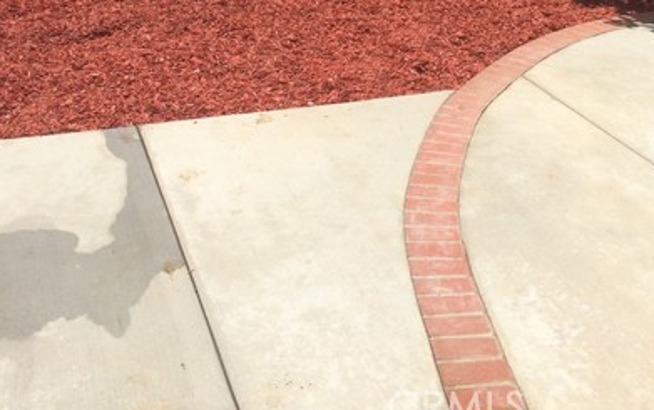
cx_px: 381
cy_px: 28
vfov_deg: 24.1
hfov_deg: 38.7
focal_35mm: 52
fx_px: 927
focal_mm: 4.12
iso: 40
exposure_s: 1/2415
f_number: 2.2
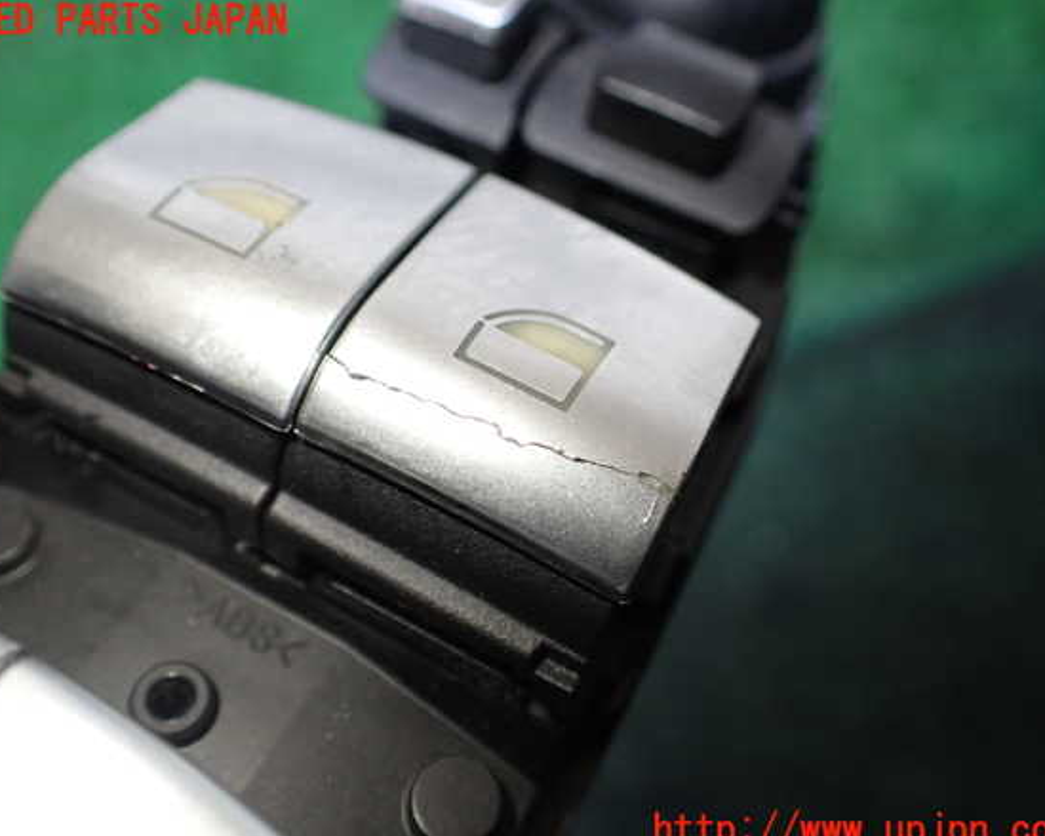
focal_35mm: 32
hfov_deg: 55.7
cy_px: 427
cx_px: 512
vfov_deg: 45.8
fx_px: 990
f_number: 2.3
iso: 250
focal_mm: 5.4
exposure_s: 1/125
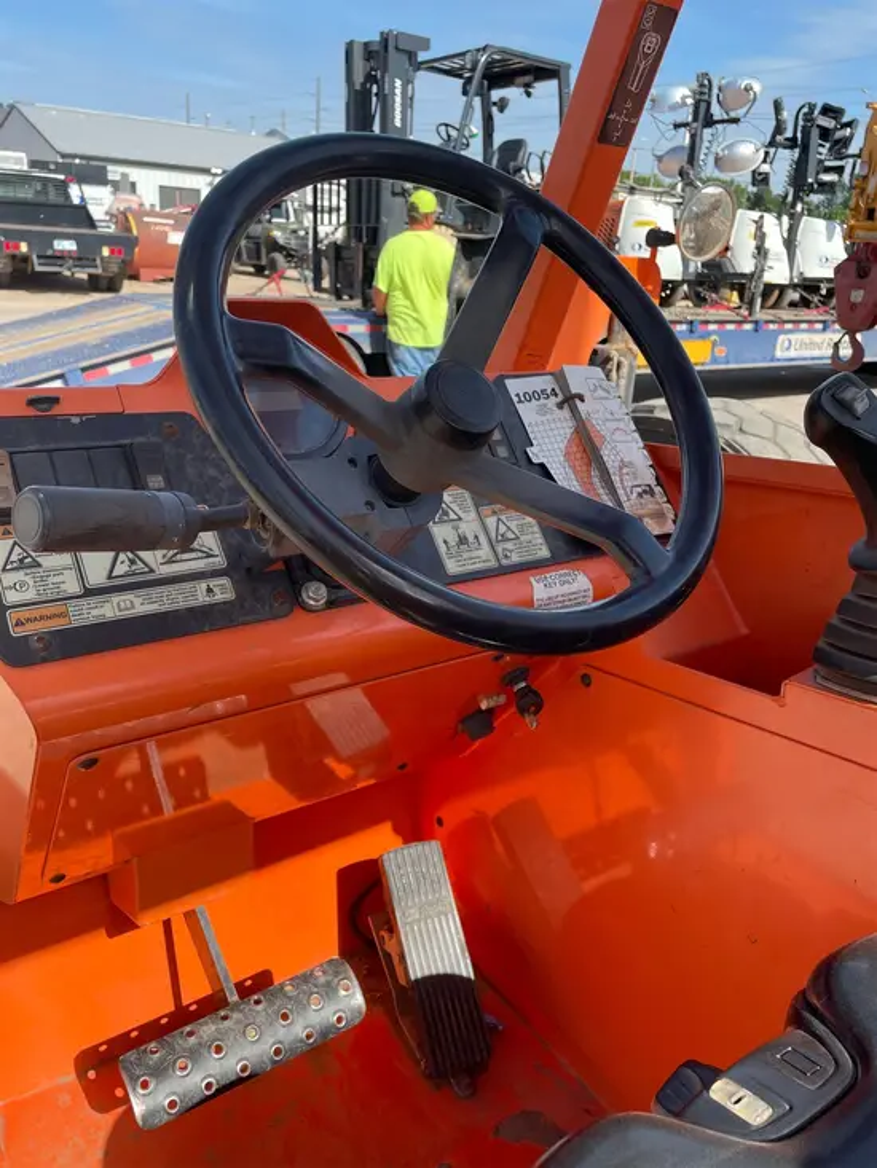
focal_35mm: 26
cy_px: 584
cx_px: 438
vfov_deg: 67.3
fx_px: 878
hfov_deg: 53.1
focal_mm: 4.2
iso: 32
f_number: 1.6
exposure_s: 1/1195
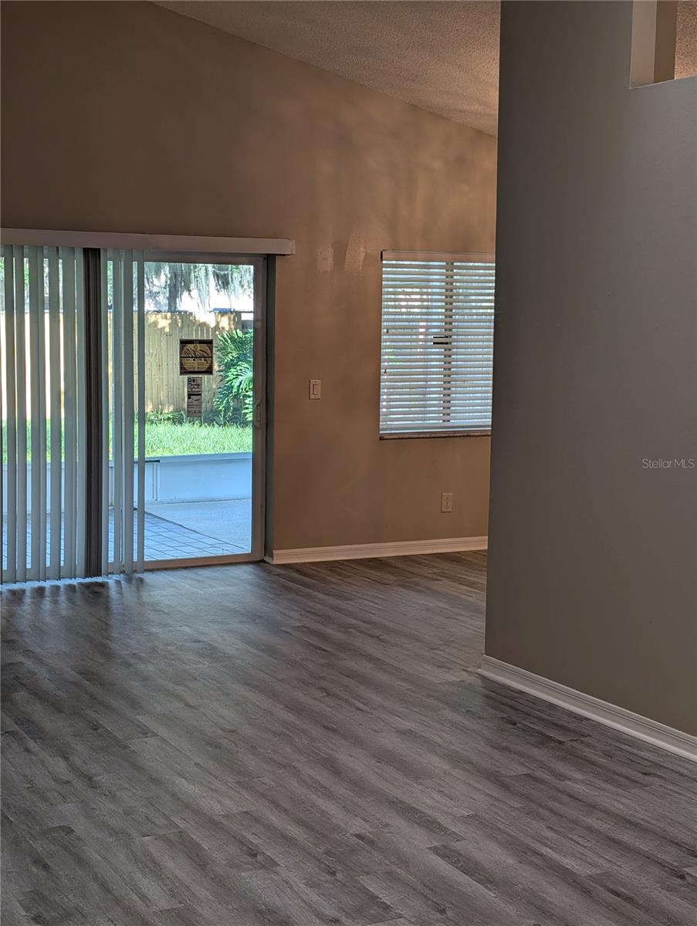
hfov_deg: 29.7
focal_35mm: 49
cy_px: 463
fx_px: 1313
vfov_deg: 38.9
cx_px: 348
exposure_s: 1/120
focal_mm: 6.9
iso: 43
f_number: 1.68
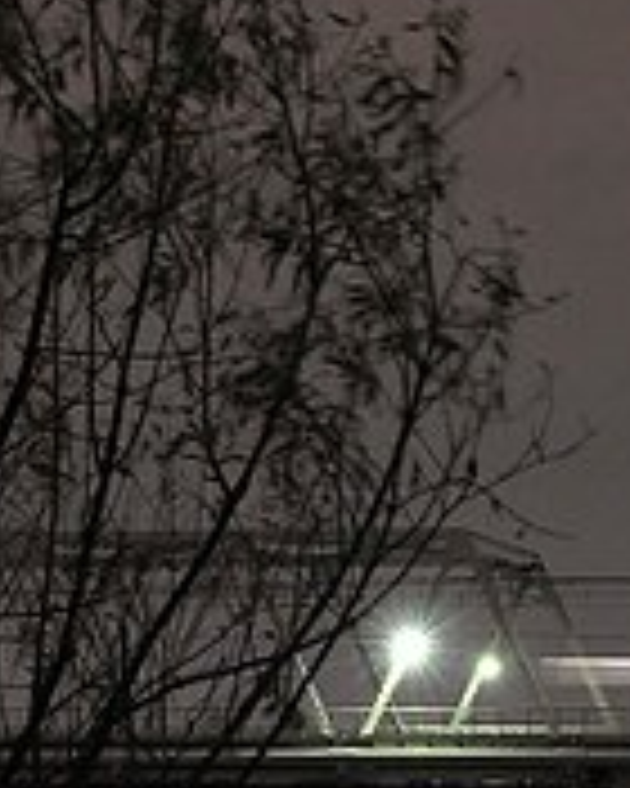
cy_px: 964
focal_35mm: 165
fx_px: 3846
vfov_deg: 11.4
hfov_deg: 9.4
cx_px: 194
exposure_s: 8
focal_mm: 20
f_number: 8
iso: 400
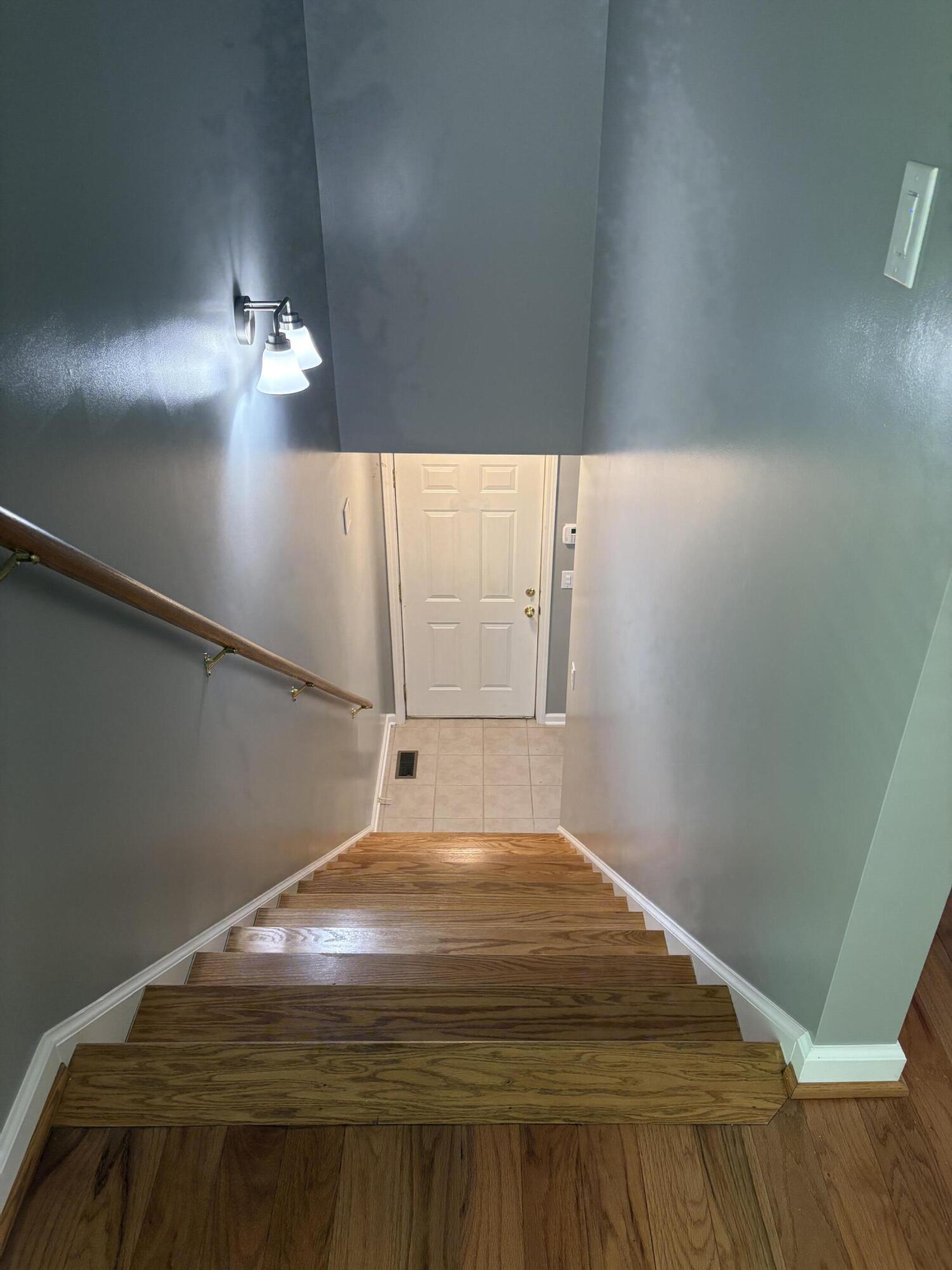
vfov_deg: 67.3
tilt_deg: -30.7
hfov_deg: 53.1
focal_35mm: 26
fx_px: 953
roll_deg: -0.5
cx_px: 476
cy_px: 635
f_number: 1.6
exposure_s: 1/60
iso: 160
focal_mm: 5.96
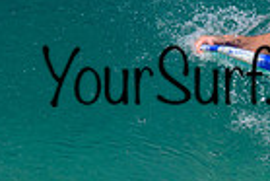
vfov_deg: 0.3
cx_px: 418
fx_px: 32794
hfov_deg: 0.5
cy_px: 77
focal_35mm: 4368
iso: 250
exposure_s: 1/2000
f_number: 6.3
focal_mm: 800
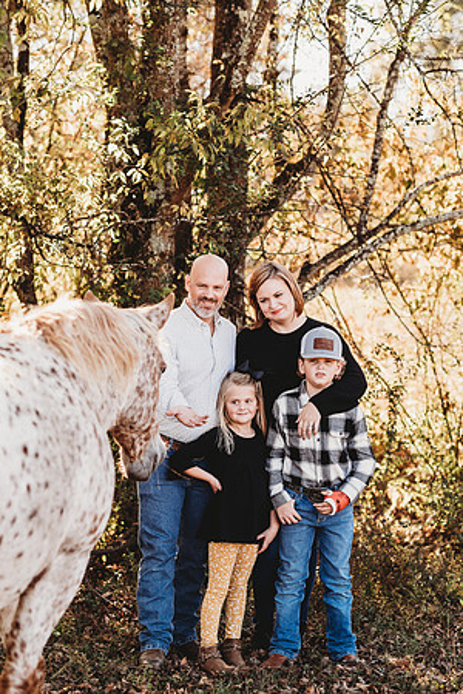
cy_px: 347
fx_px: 1640
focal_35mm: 85
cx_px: 232
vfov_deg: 23.9
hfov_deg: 16.1
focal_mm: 85
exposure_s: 1/250
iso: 160
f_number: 2.8
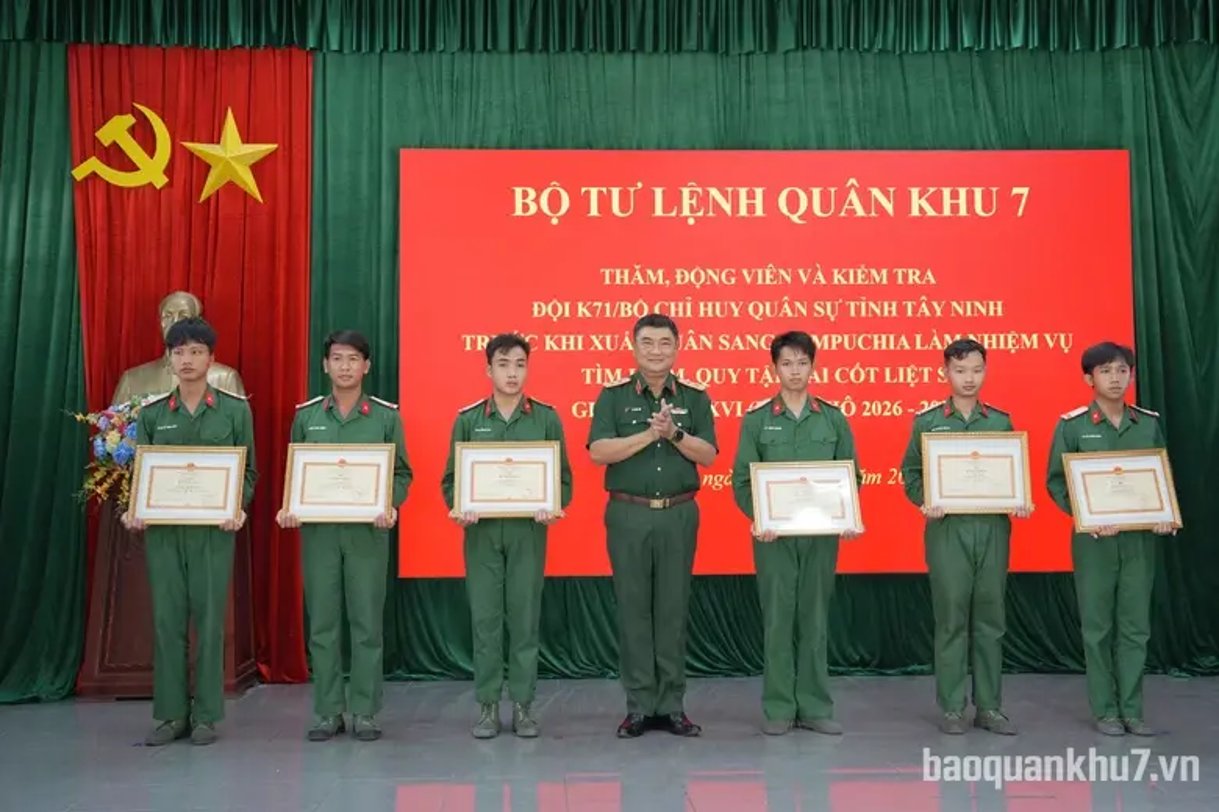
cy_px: 404
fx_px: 1388
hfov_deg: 47.4
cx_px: 606
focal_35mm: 41
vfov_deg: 32.6
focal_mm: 40
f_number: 2.8
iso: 800
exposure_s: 1/80
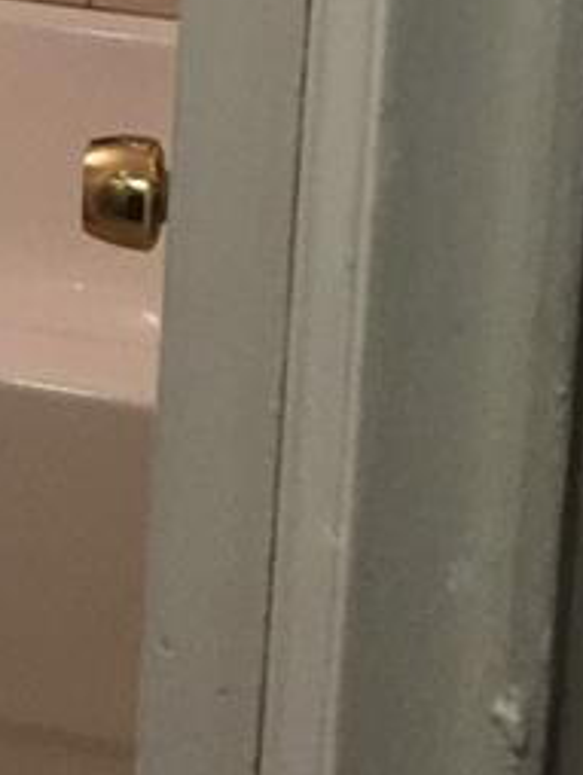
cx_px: -513
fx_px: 3071
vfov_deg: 12.8
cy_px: -708
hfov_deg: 10.2
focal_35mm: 137
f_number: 2.2
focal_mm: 4.15
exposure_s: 1/30
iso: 50
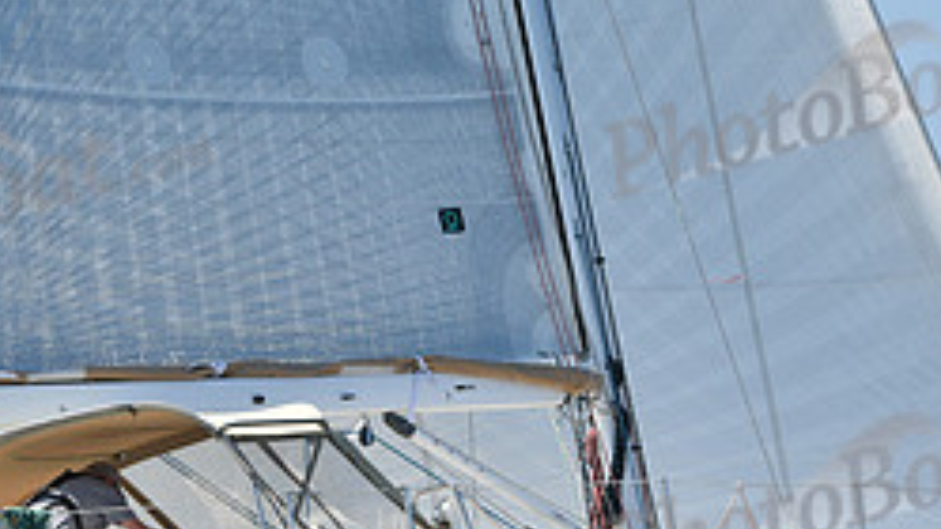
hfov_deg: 7.4
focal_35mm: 293
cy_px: 350
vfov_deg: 4.1
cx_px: 412
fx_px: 7310
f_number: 5.6
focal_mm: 120
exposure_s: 1/1600
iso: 250
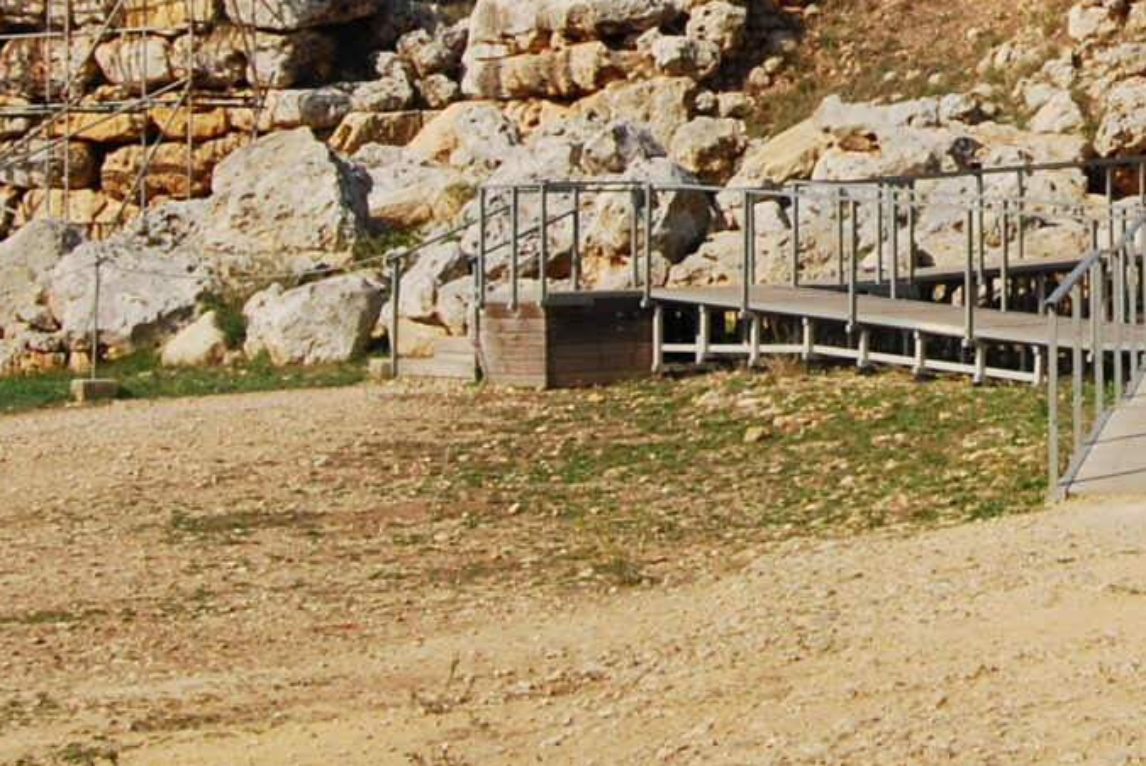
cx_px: 1424
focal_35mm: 125
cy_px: -242
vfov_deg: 10.7
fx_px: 3982
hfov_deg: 15.7
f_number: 10
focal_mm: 22
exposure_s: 1/400
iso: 200
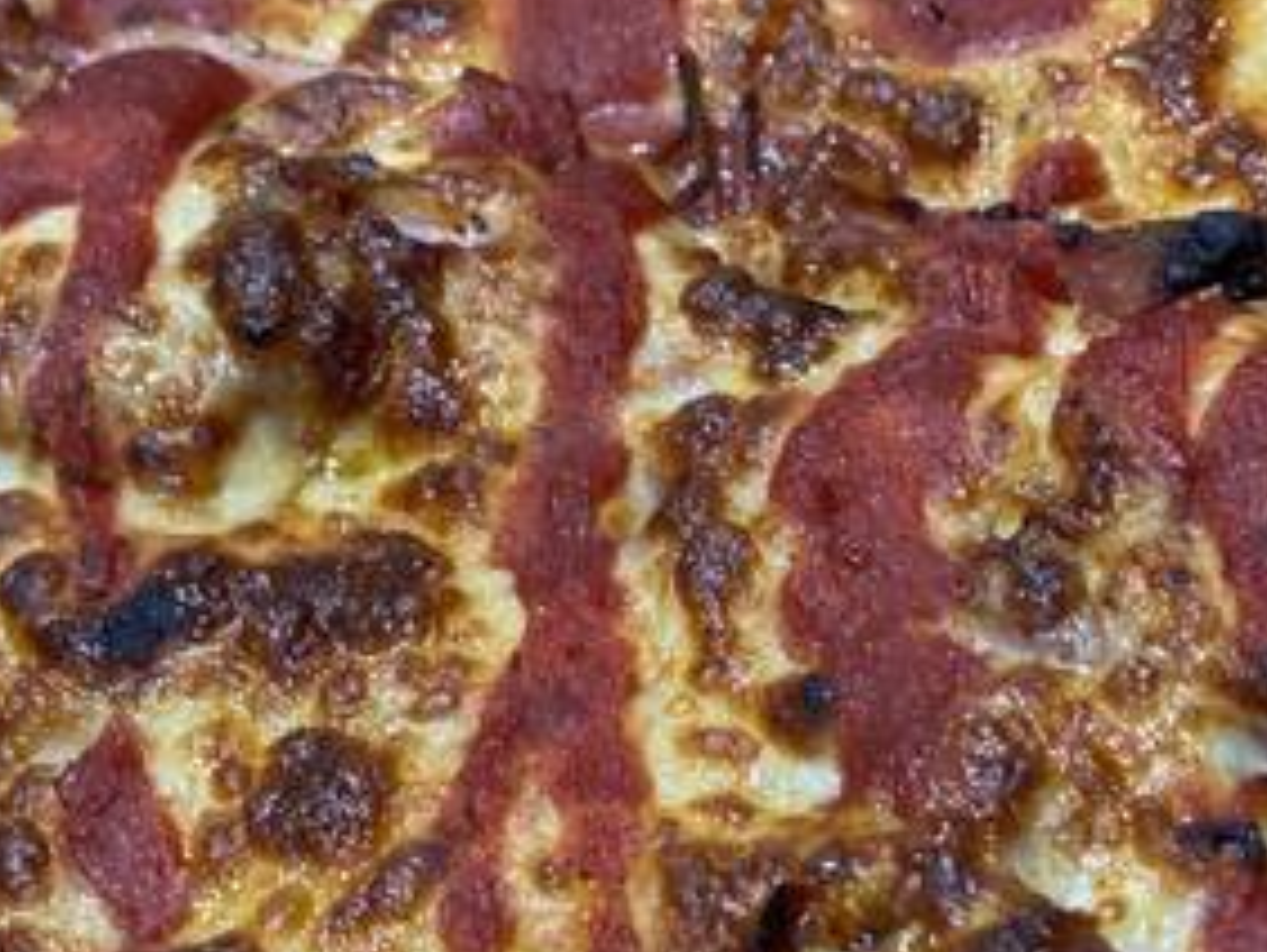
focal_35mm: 108
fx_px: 3956
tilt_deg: -48.9
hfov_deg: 18.2
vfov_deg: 13.7
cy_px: 552
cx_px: 683
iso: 125
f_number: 2
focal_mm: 6
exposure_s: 1/33
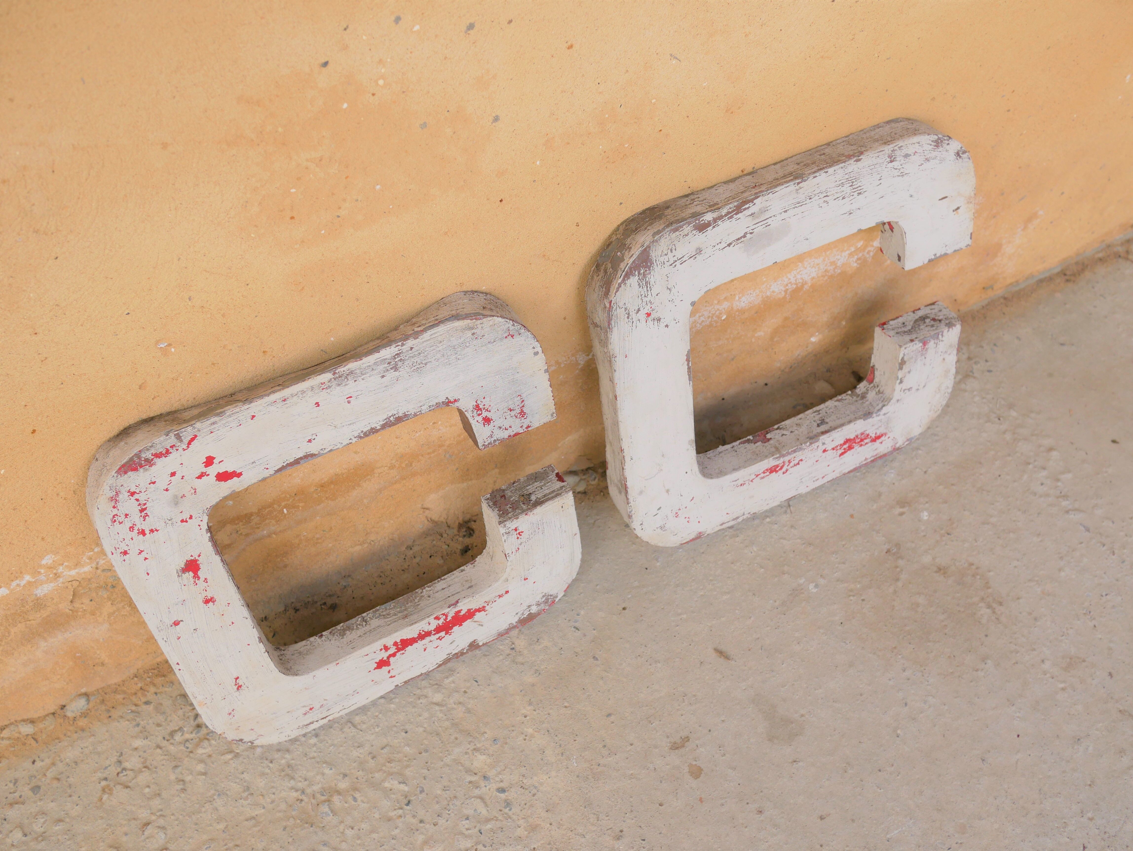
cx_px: 566
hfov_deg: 46.8
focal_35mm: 40
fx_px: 1310
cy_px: 426
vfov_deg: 36.0
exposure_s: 1/500
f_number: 4
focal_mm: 20
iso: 200
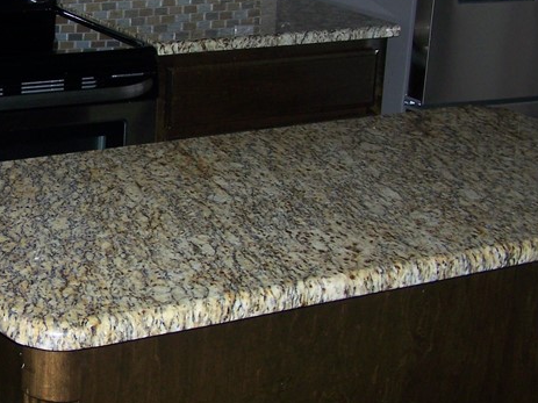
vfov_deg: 17.6
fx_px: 1305
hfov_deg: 22.6
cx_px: 30
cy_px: 168
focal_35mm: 84
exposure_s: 1/60
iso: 80
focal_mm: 6.3
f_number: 2.8
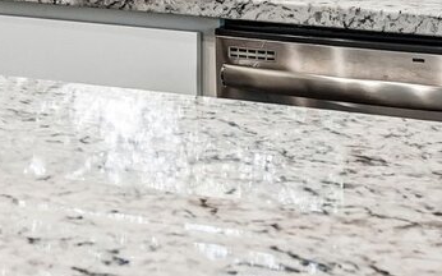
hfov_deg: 11.9
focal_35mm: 167
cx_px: -240
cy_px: -252
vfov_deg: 7.6
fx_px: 2011
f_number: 8
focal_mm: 35
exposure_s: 1/15
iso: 400
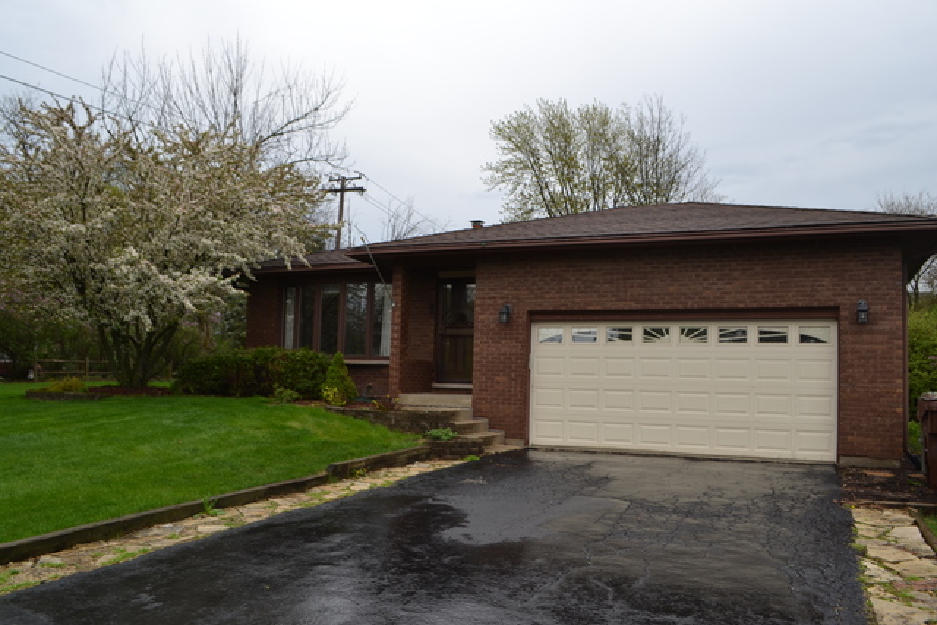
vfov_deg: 43.6
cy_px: 312
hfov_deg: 61.9
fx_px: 781
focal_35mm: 30
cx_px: 468
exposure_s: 1/200
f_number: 8
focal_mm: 20
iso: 100
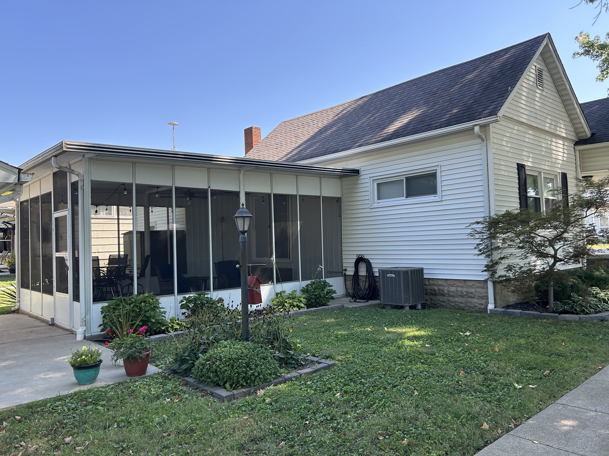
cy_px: 228
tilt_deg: +2.4
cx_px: 304
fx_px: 457
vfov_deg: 53.1
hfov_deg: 67.3
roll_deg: +2.3
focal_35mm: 26
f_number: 1.5
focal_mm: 5.7
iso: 50
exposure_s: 1/714
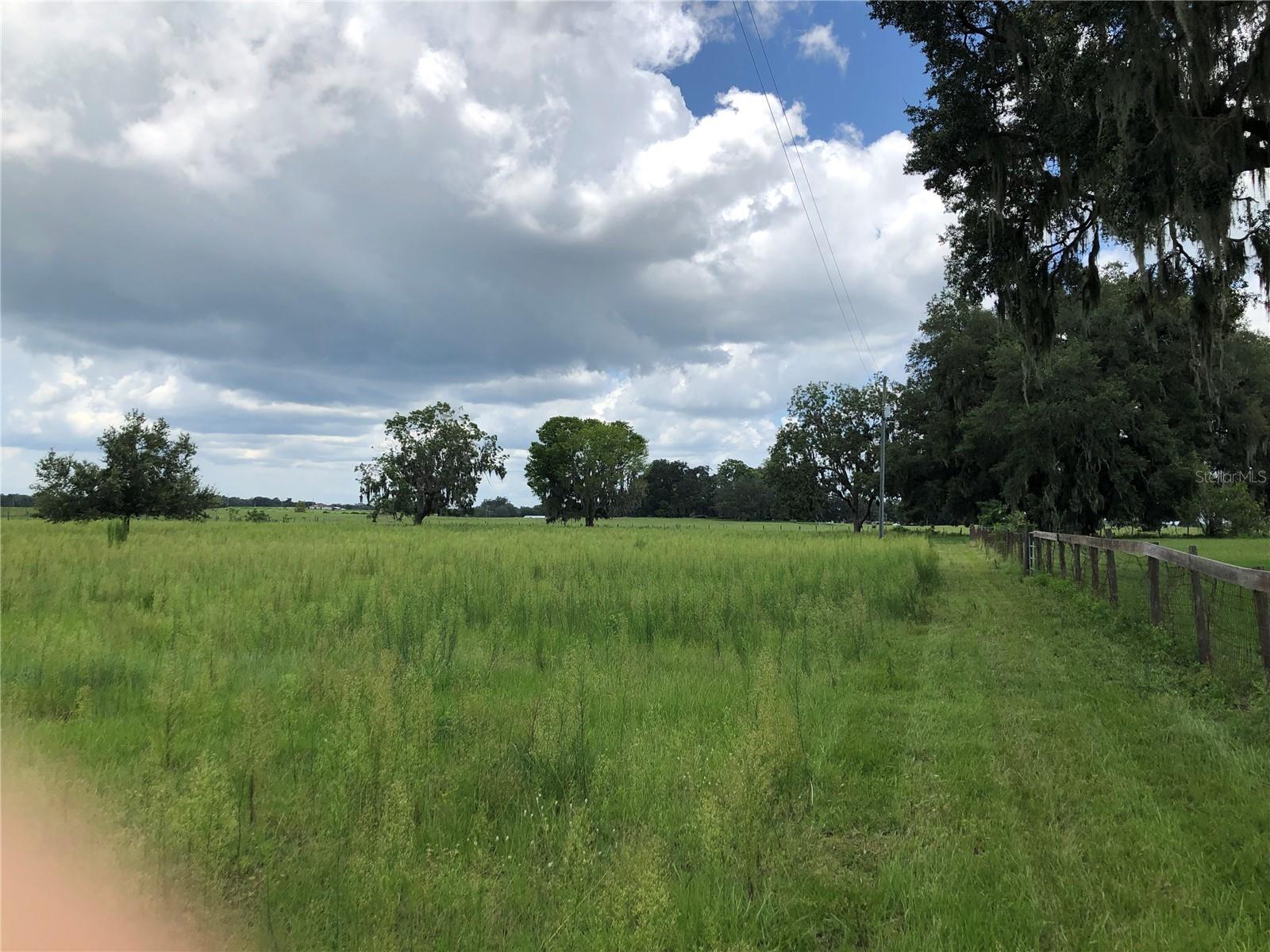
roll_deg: -2.3
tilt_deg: +2.7
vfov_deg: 49.7
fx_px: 1027
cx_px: 635
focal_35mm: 28
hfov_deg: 63.4
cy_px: 476
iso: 20
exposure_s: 1/2288
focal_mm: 3.99
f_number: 1.8
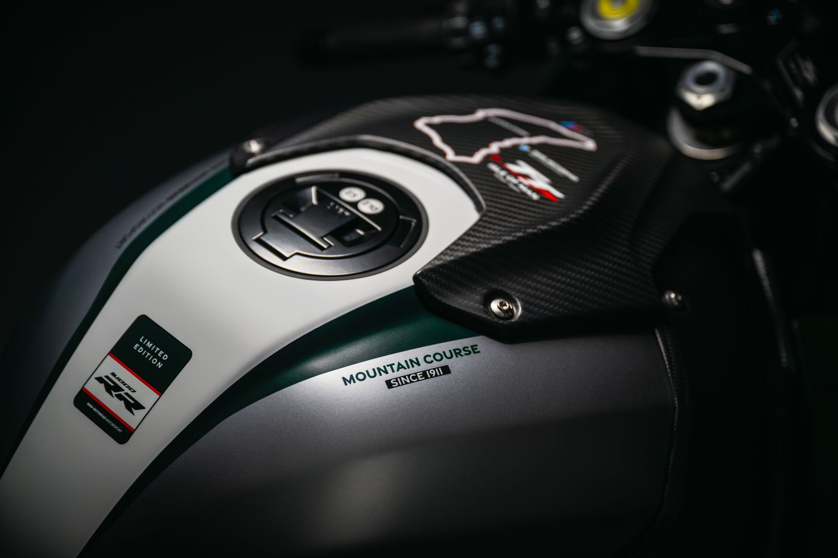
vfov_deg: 20.0
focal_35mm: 68
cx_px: 419
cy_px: 279
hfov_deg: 29.7
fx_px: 1583
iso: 450
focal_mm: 68
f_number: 2.8
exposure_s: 1/50
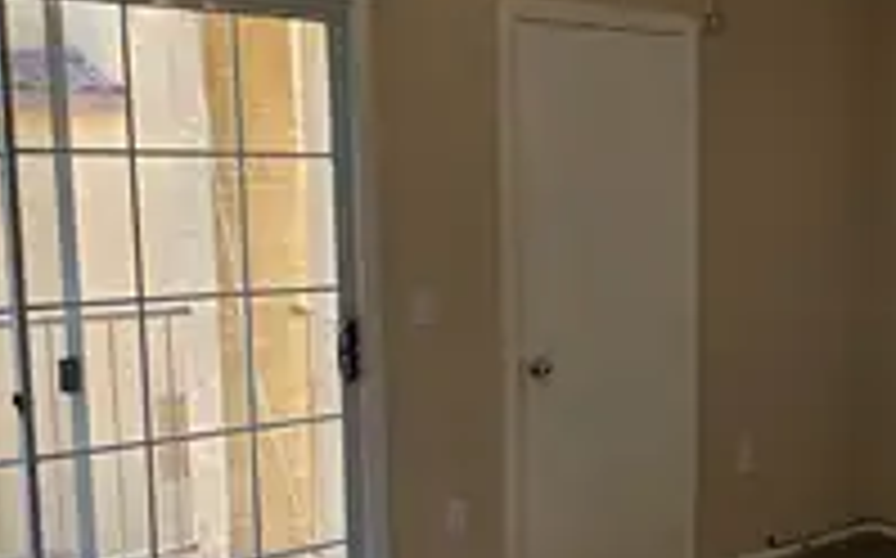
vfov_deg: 26.3
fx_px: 1196
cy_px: 324
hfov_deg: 40.3
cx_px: 630
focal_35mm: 49
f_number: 1.8
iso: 100
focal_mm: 5.4
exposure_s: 1/508
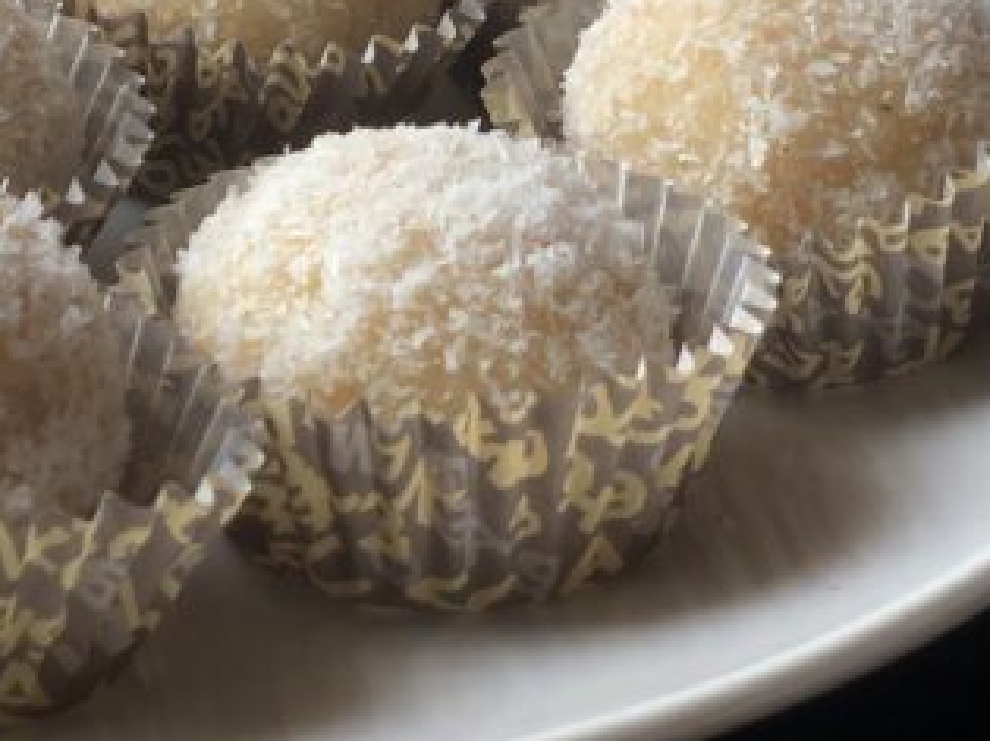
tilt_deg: -23.7
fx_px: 4831
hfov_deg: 11.3
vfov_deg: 8.6
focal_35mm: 169
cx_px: -409
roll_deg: -0.5
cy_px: -364
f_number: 2.4
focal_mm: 6
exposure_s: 1/100
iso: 20
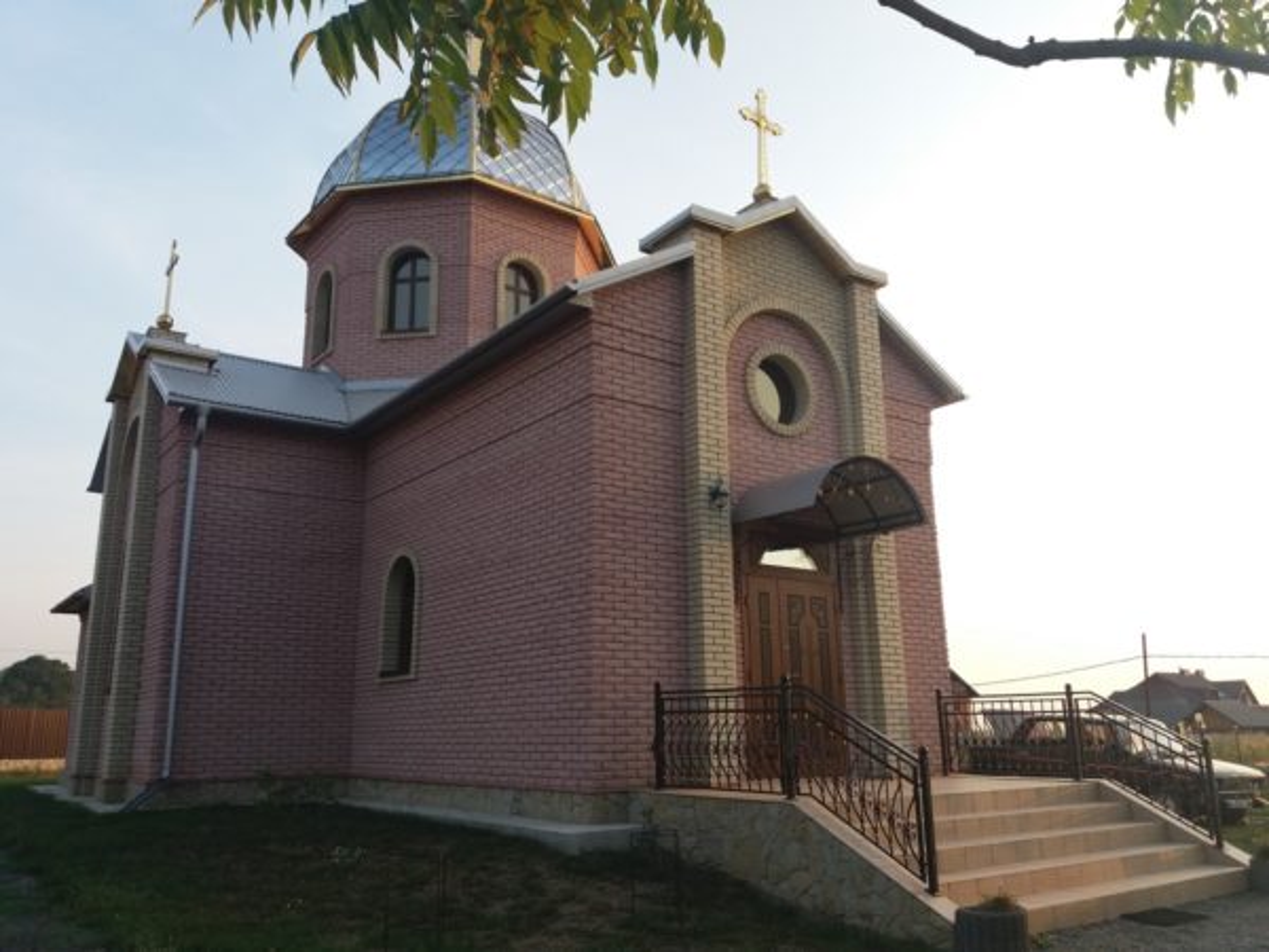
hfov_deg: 63.4
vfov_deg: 49.7
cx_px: 634
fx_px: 1026
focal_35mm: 28
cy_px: 476
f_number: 1.9
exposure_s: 1/342
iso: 64
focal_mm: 3.7
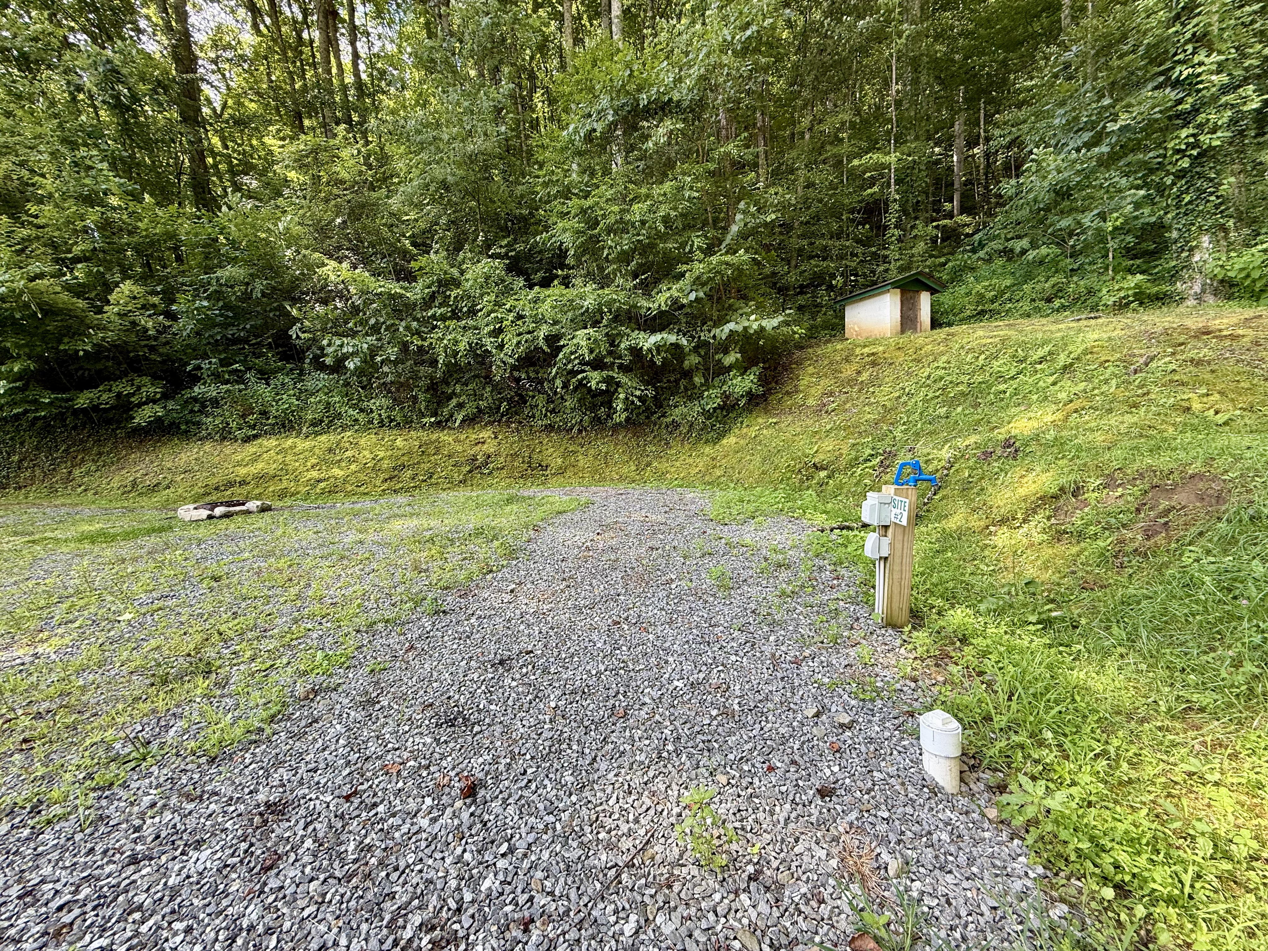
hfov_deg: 102.1
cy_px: 476
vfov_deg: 85.7
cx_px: 634
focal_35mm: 14
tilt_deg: -3.9
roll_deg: +2.0
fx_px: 513
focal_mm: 2.22
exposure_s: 1/122
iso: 50
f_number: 2.2
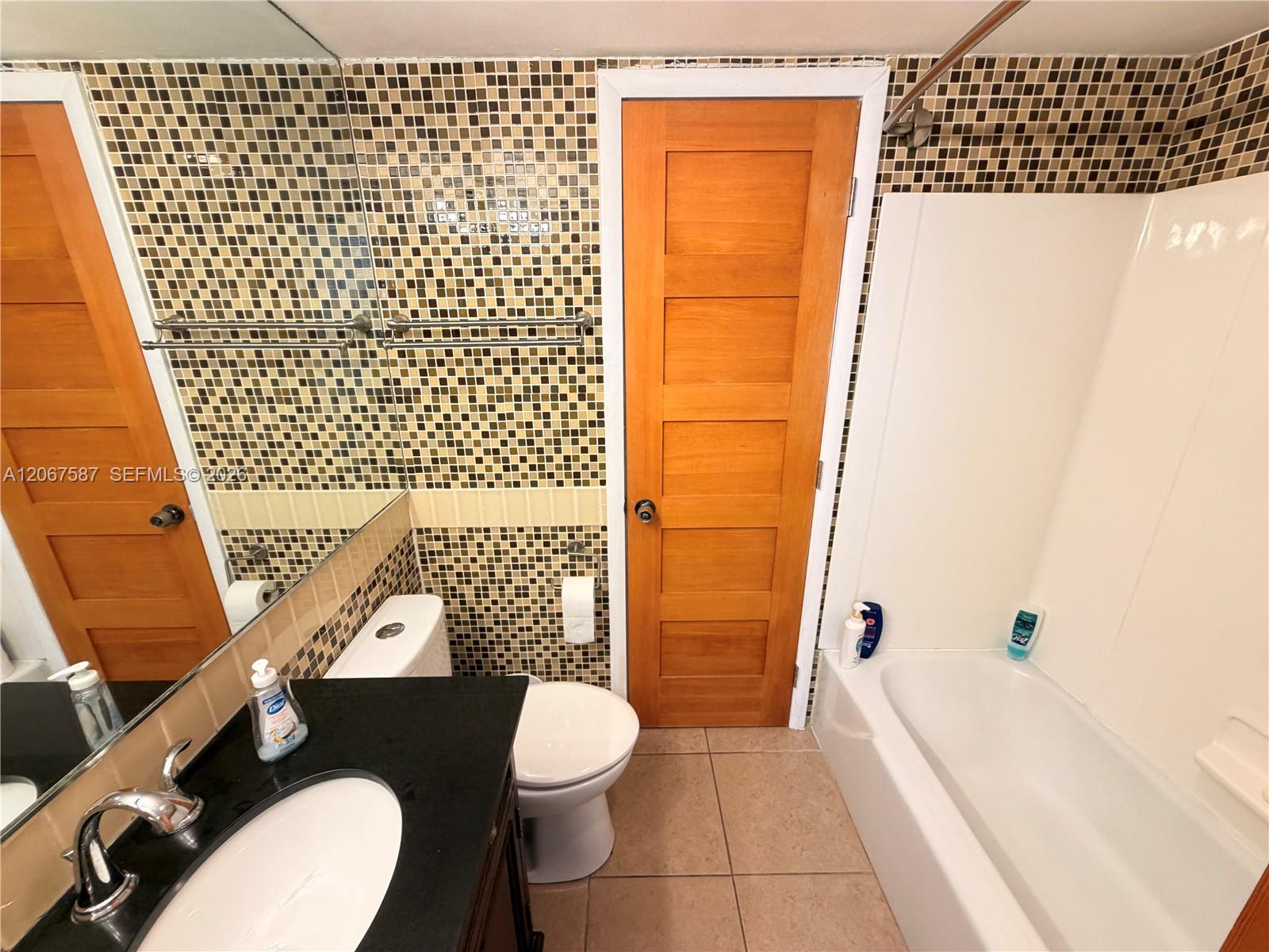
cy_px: 476
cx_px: 634
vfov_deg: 85.7
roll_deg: +0.9
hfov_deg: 102.1
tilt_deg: -18.9
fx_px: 513
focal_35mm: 14
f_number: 2.2
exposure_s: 1/60
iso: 250
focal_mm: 2.22
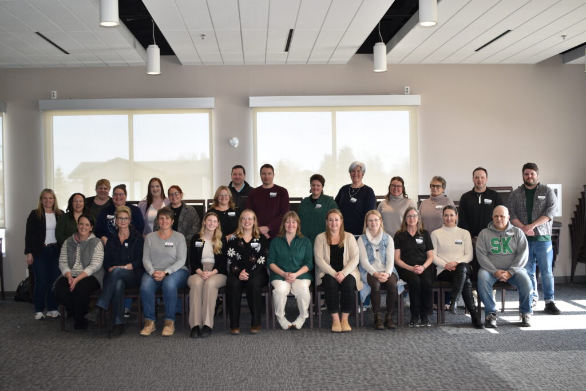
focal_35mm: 38
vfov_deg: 35.5
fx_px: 610
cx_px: 293
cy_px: 196
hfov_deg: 51.3
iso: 560
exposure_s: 1/200
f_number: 5
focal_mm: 25
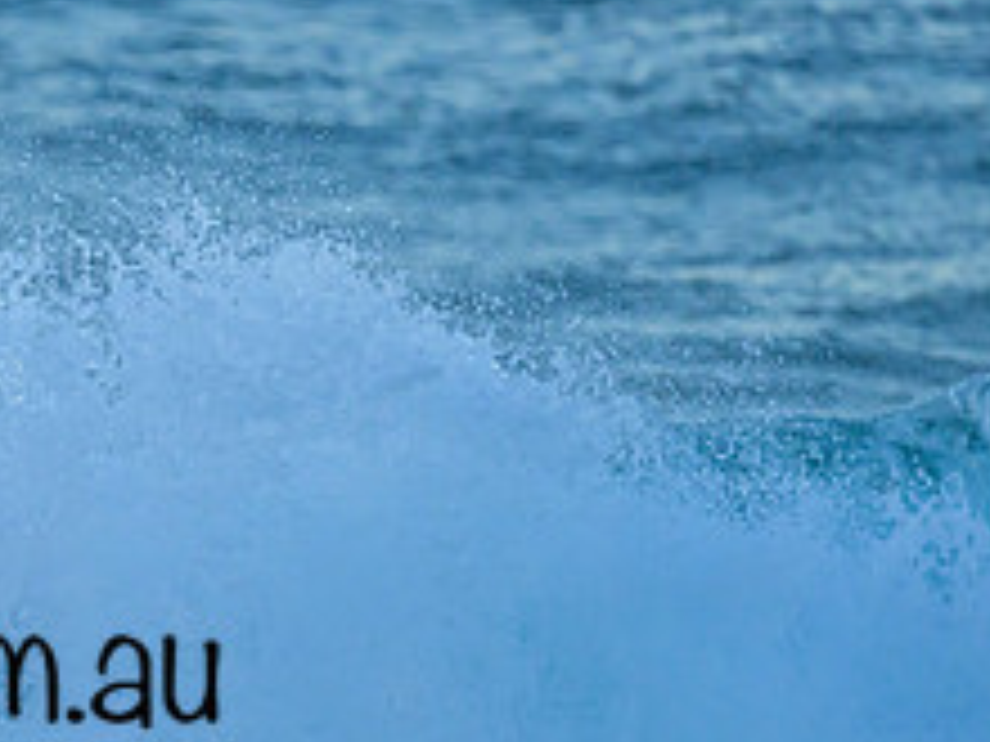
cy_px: 624
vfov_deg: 0.7
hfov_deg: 0.9
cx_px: -208
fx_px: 60259
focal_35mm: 2107
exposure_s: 1/1250
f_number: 6.3
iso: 1000
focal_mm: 800
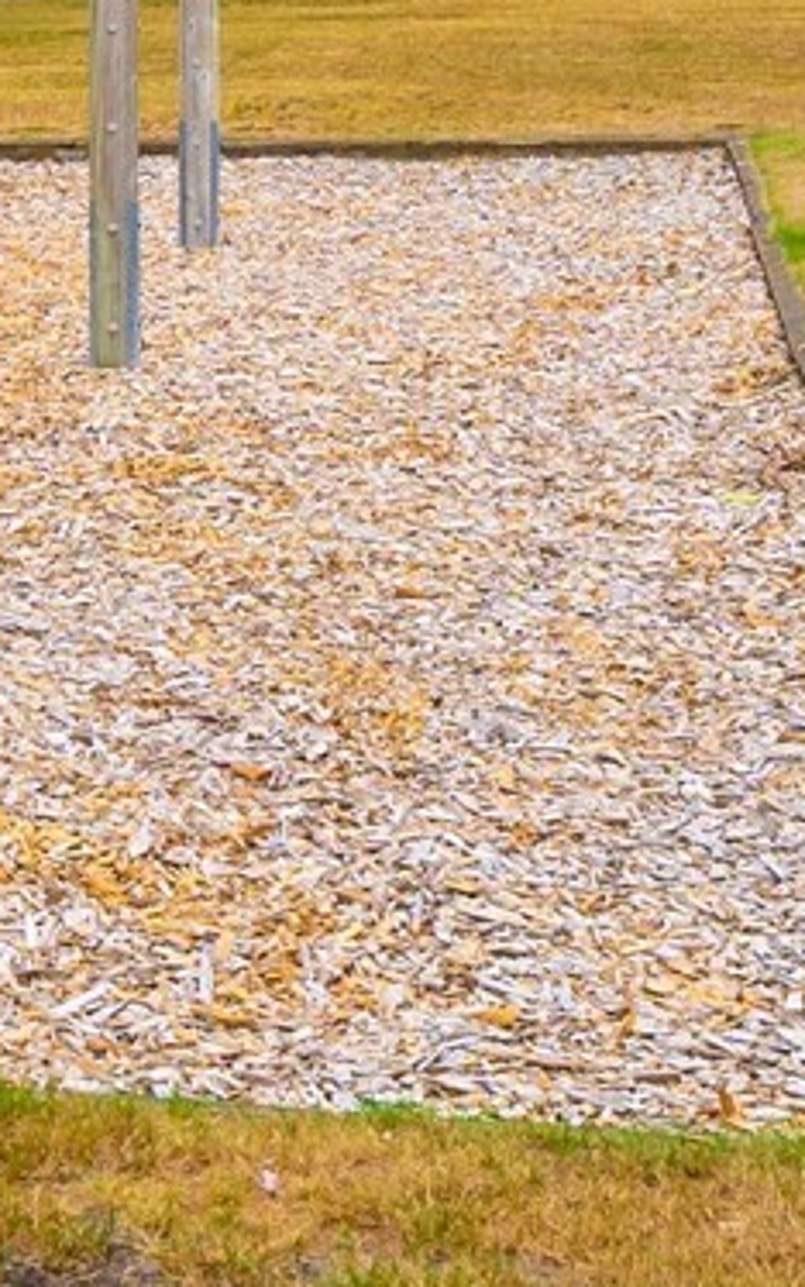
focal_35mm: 111
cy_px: -114
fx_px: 3893
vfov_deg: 18.1
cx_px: -212
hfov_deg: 11.5
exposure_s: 1/60
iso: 80
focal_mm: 24
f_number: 7.1
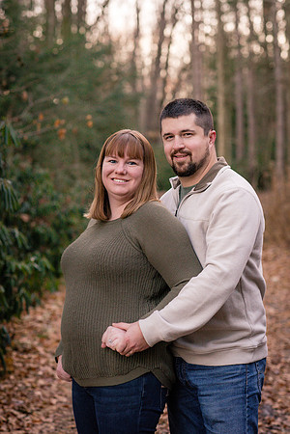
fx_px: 1027
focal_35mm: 85
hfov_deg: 16.1
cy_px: 217
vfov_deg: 23.9
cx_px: 145
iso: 1250
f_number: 3.5
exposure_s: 1/400
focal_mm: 85
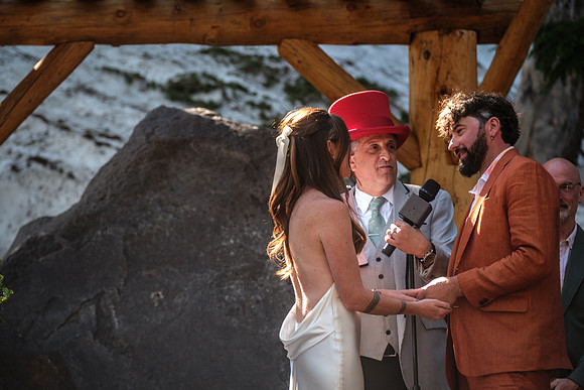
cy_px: 195
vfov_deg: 6.5
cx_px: 292
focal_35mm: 210
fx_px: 3407
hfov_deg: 9.8
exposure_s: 1/150
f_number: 4
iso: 400
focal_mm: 140
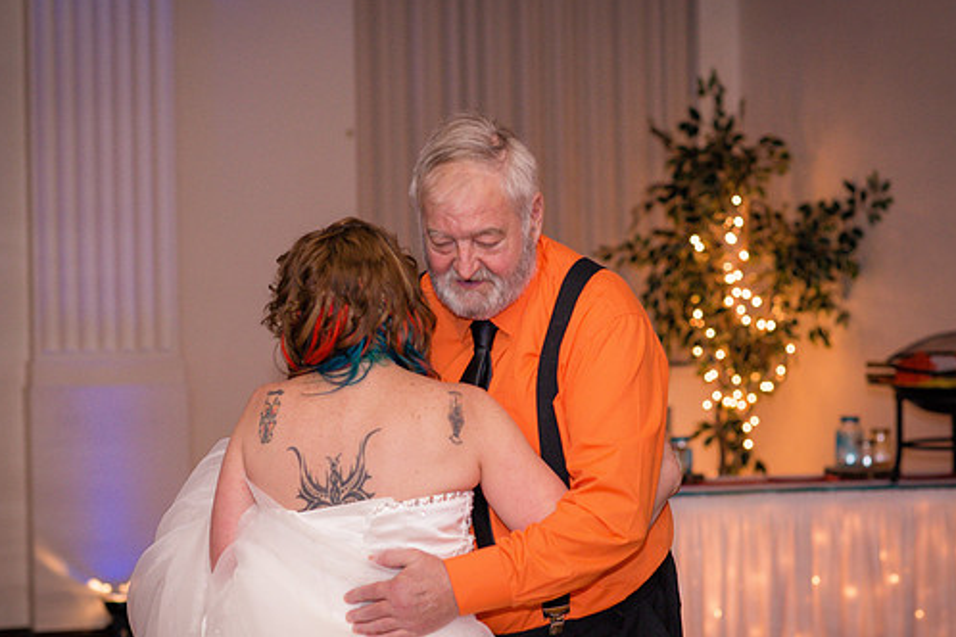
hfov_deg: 20.6
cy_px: 333
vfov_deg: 13.8
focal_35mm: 99
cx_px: 488
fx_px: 2629
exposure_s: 1/125
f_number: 3.2
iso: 640
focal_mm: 85
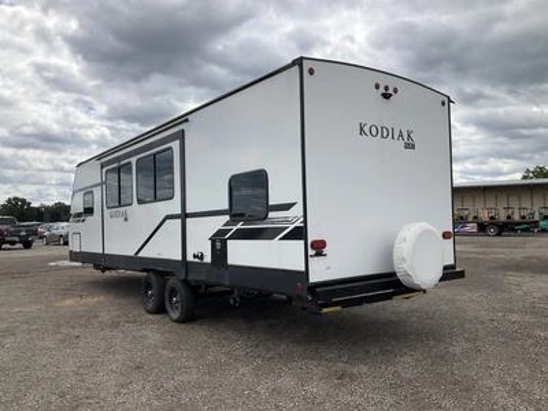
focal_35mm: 29
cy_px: 206
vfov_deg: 48.2
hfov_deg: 61.7
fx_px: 459
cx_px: 274
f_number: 1.8
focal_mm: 3
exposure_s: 1/2227
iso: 25
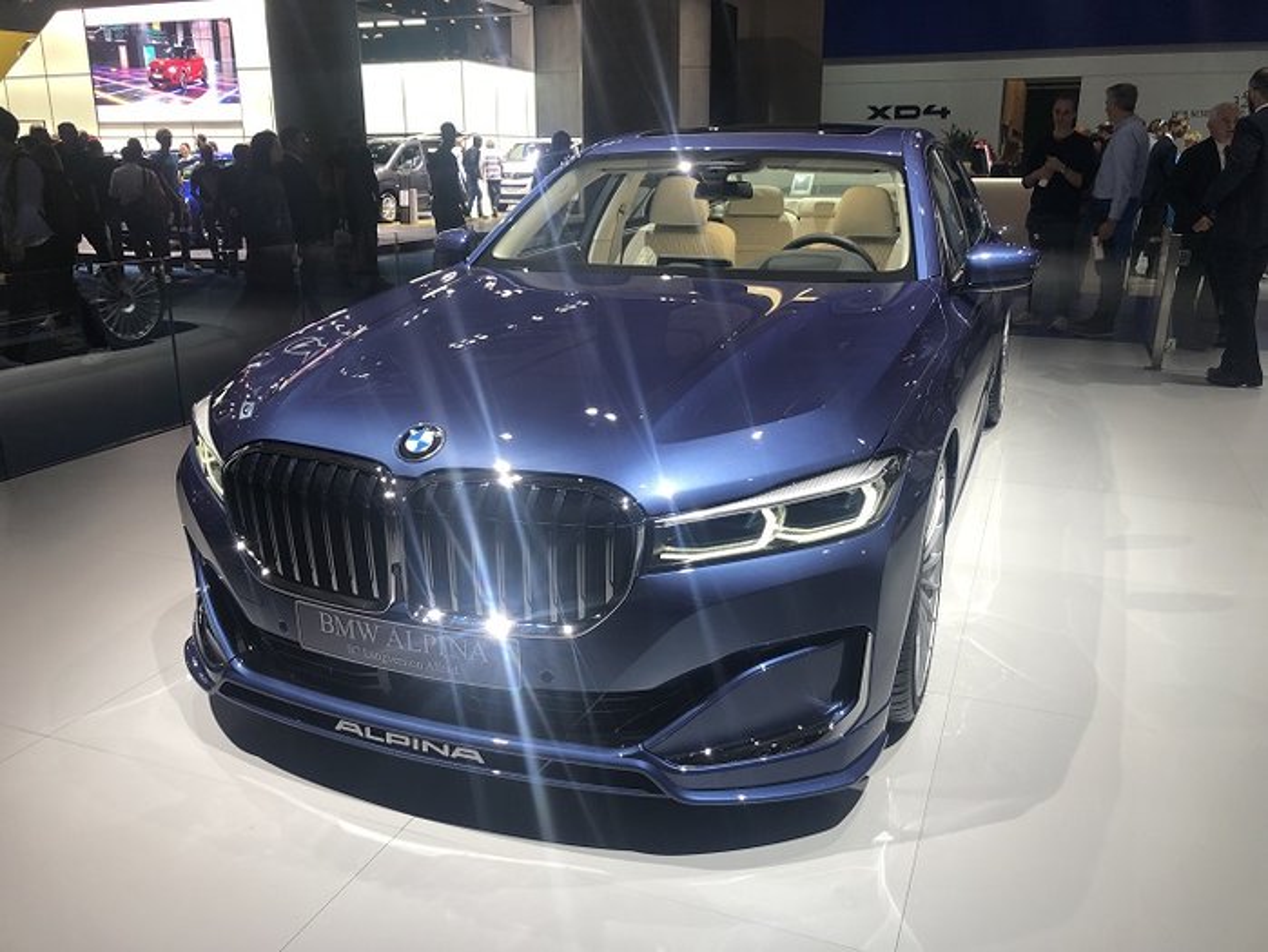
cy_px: 476
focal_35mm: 28
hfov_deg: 63.4
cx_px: 634
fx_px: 1026
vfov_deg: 49.8
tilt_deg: -16.4
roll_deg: -0.2
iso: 32
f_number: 1.8
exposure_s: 1/98
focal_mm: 3.99
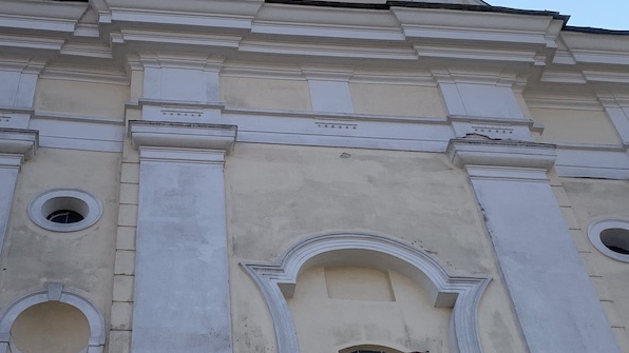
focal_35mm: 57
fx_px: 951
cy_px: 143
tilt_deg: +47.2
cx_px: 179
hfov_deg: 36.0
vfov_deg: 21.0
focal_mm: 4.25
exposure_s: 1/1748
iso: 25
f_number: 1.8
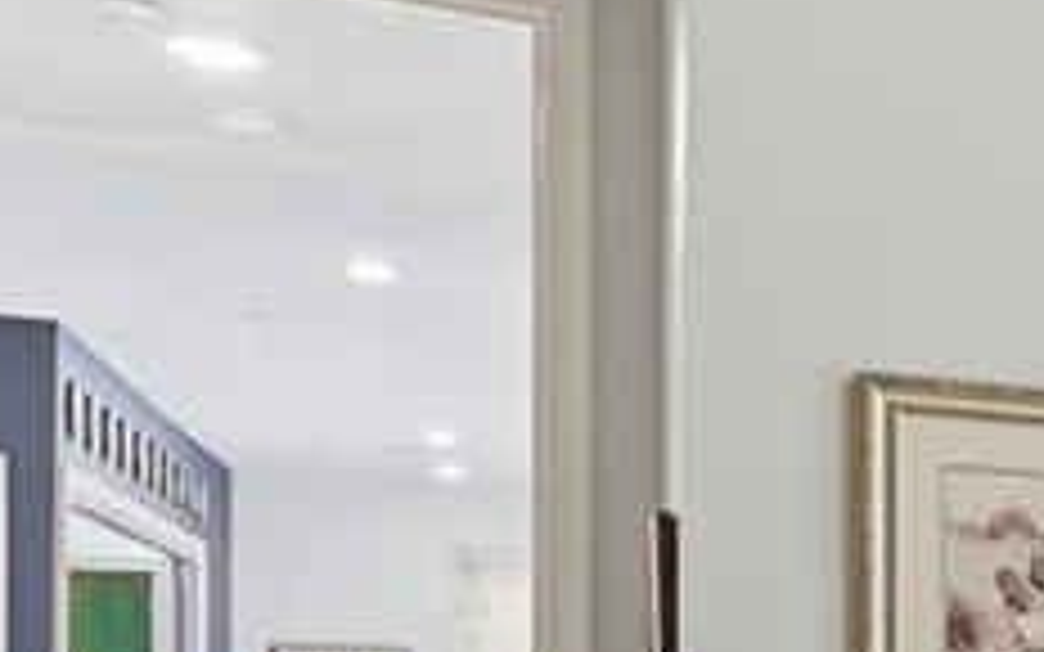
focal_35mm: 63
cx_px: 2002
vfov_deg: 19.6
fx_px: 1793
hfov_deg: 20.0
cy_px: 744
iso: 500
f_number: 9
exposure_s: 1/80
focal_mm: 14
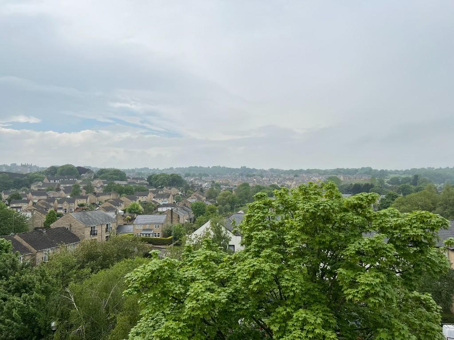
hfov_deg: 67.3
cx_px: 227
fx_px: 341
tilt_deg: +3.0
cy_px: 170
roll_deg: +0.7
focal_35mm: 26
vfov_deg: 53.1
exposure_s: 1/8696
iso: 50
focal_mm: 5.7
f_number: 1.5
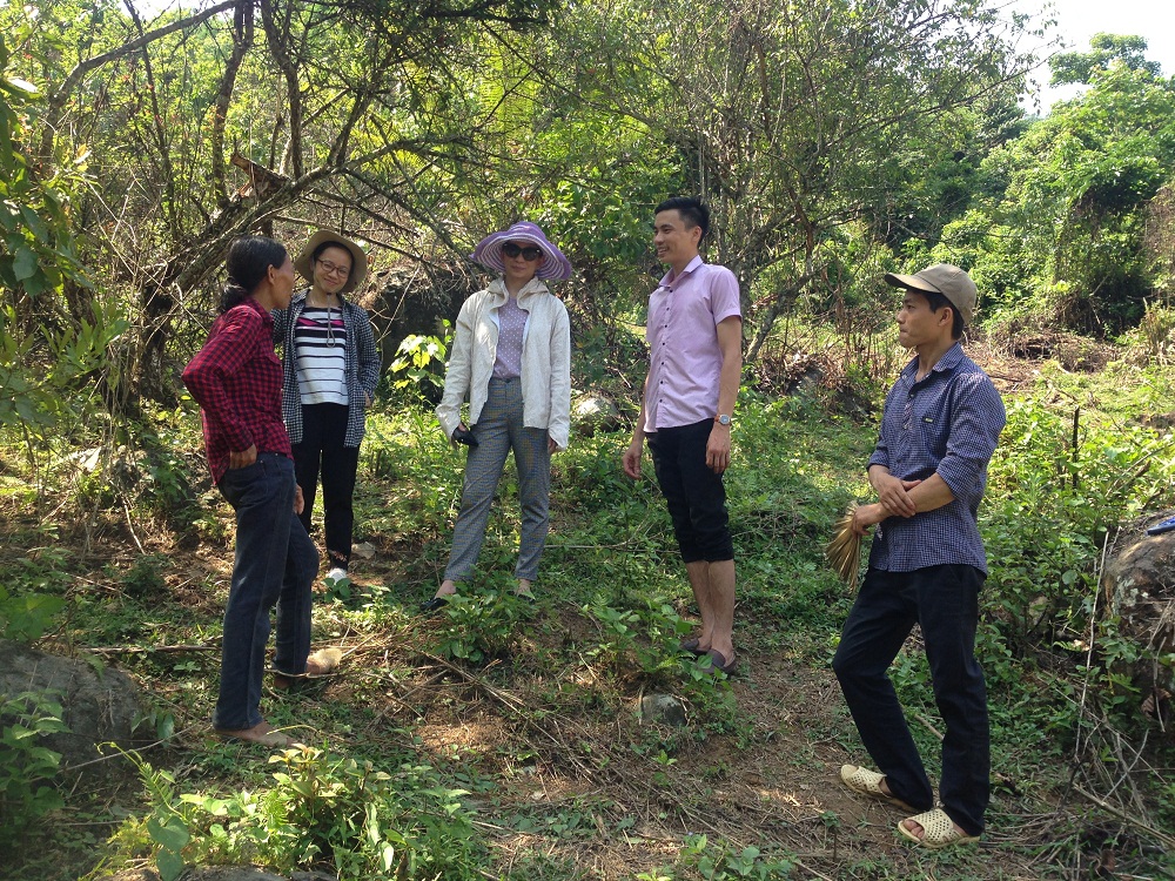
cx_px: 588
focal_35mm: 33
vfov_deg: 42.9
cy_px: 440
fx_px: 1120
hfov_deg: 55.4
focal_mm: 4.12
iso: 50
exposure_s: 1/285
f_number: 2.4
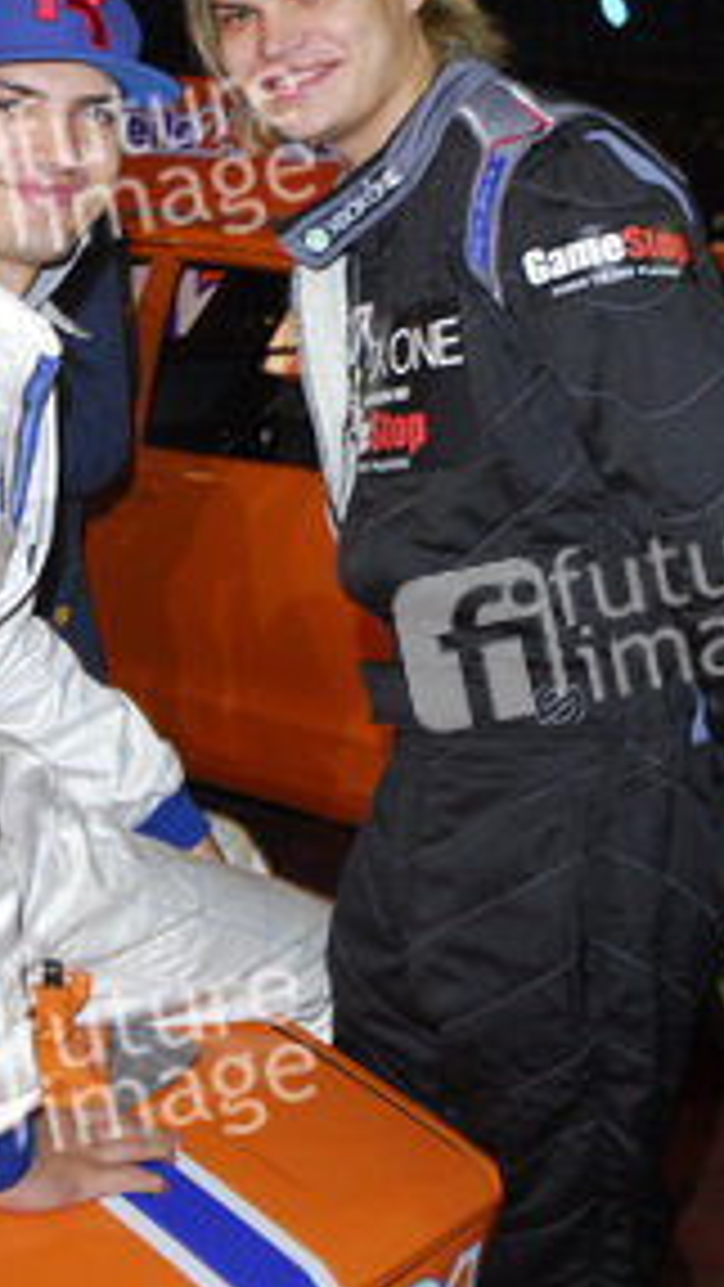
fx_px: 2174
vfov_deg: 32.6
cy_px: 400
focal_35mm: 64
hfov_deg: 18.8
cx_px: 220
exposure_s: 1/60
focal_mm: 29
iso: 200
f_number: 5
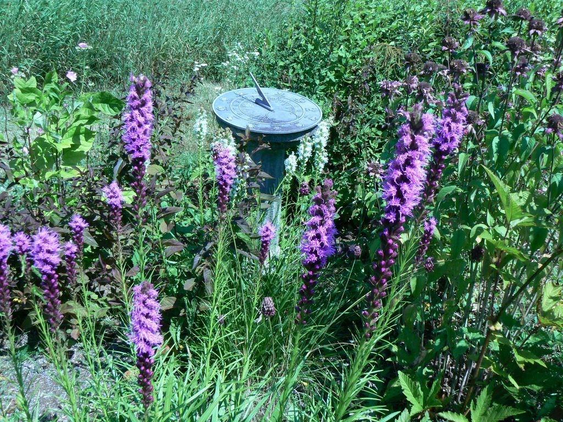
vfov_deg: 39.7
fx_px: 586
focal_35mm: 36
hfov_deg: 51.4
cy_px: 211
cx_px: 282
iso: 200
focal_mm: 6
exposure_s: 1/400
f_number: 8
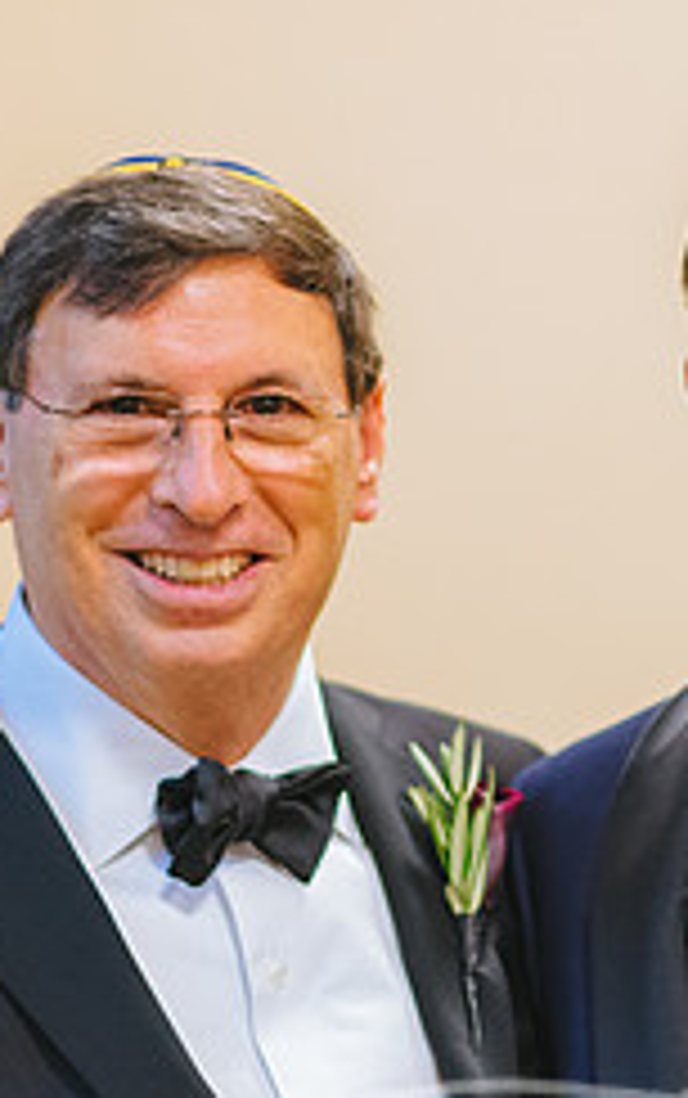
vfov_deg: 10.2
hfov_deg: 6.4
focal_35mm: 206
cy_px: 749
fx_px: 6166
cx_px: 661
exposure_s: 1/100
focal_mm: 85
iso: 2000
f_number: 2
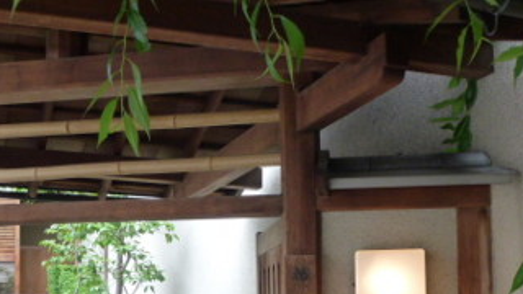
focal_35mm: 51
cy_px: 276
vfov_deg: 22.8
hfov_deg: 40.5
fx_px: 707
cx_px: 222
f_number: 3.3
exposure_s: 1/80
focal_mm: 4.3
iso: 160
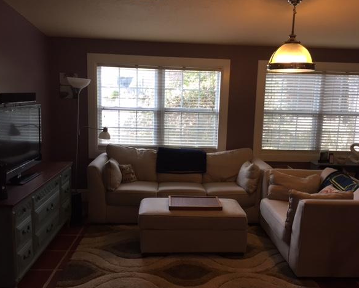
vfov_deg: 47.2
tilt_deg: -8.3
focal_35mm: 31
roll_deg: -1.8
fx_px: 330
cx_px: 189
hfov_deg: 57.1
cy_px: 144
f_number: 2.2
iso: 32
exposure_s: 1/30
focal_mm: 4.15
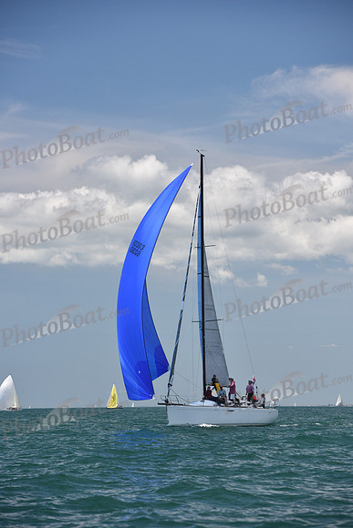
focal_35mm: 135
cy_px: 264
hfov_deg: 10.2
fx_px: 1984
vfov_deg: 15.2
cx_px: 176
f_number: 6.3
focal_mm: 135
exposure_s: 1/800
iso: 400
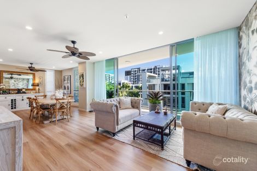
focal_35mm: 14
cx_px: 128
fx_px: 100
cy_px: 86
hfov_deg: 104.3
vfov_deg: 81.2
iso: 110
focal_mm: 14
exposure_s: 1/15
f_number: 11
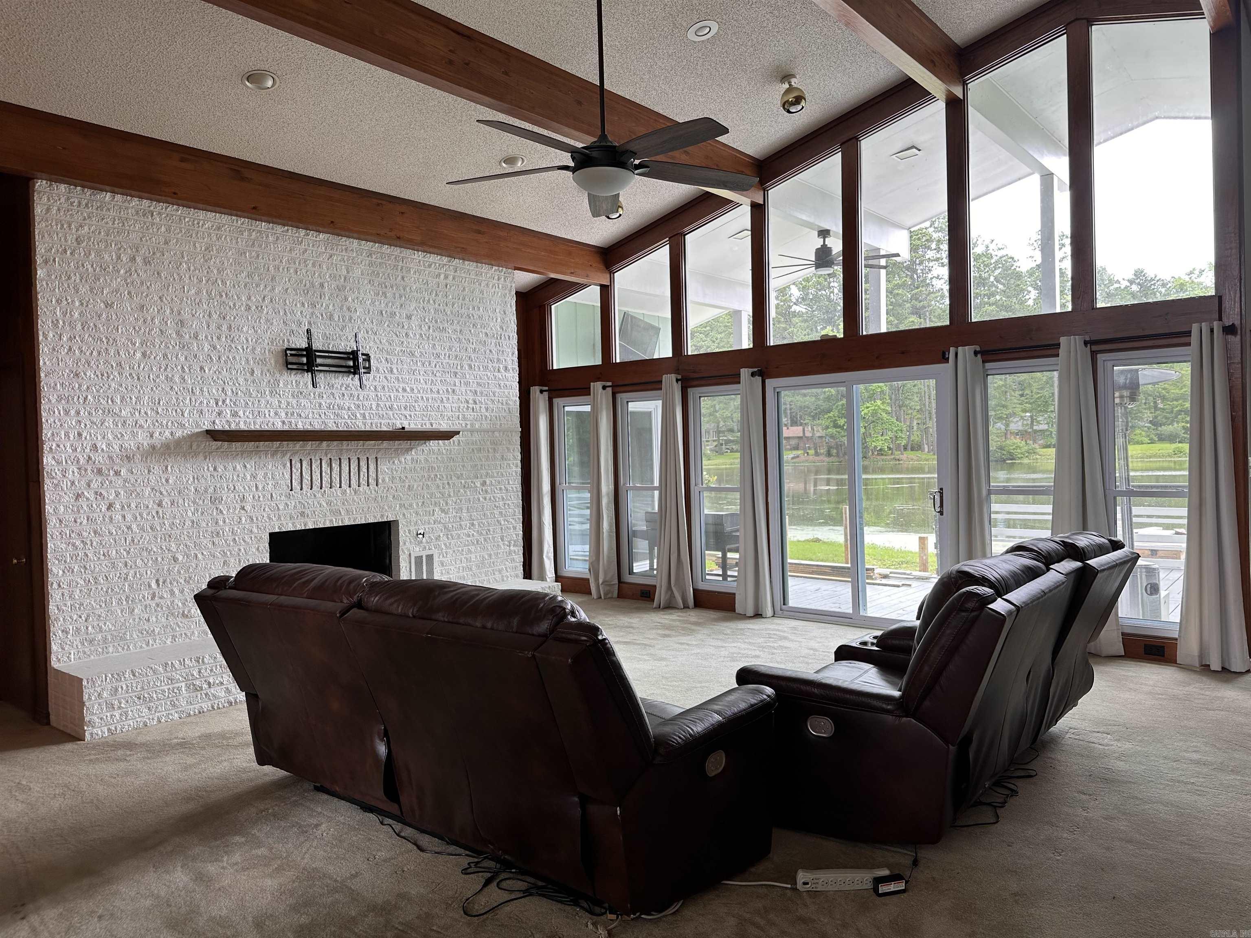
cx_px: 626
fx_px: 867
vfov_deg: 56.8
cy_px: 469
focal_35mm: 24
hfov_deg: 71.6
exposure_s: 1/120
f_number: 1.78
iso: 80
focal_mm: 6.86
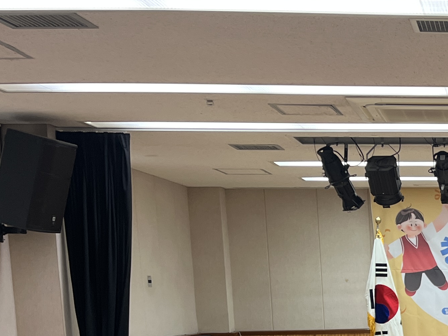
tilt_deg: -6.7
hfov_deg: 21.5
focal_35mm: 78
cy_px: 419
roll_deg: +1.8
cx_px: 647
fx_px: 1009
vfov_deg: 17.8
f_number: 1.6
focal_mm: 5.1
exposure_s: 1/60
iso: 64
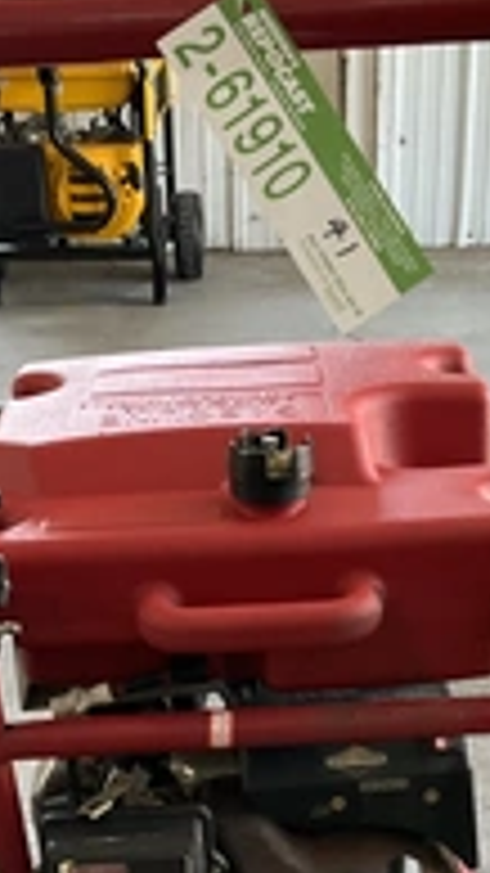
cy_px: 662
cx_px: 243
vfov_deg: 31.7
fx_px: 1503
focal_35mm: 65
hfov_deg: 18.5
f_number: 1.8
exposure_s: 1/60
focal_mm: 3
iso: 64
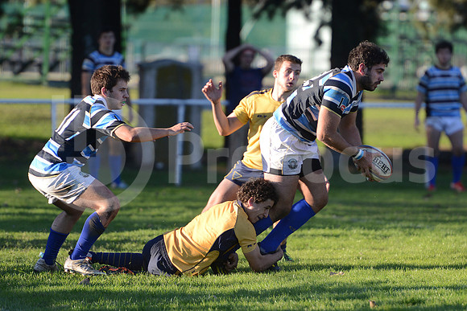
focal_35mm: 270
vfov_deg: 5.1
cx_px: 234
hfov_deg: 7.6
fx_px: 3503
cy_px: 156
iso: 500
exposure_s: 1/640
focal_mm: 270
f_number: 4
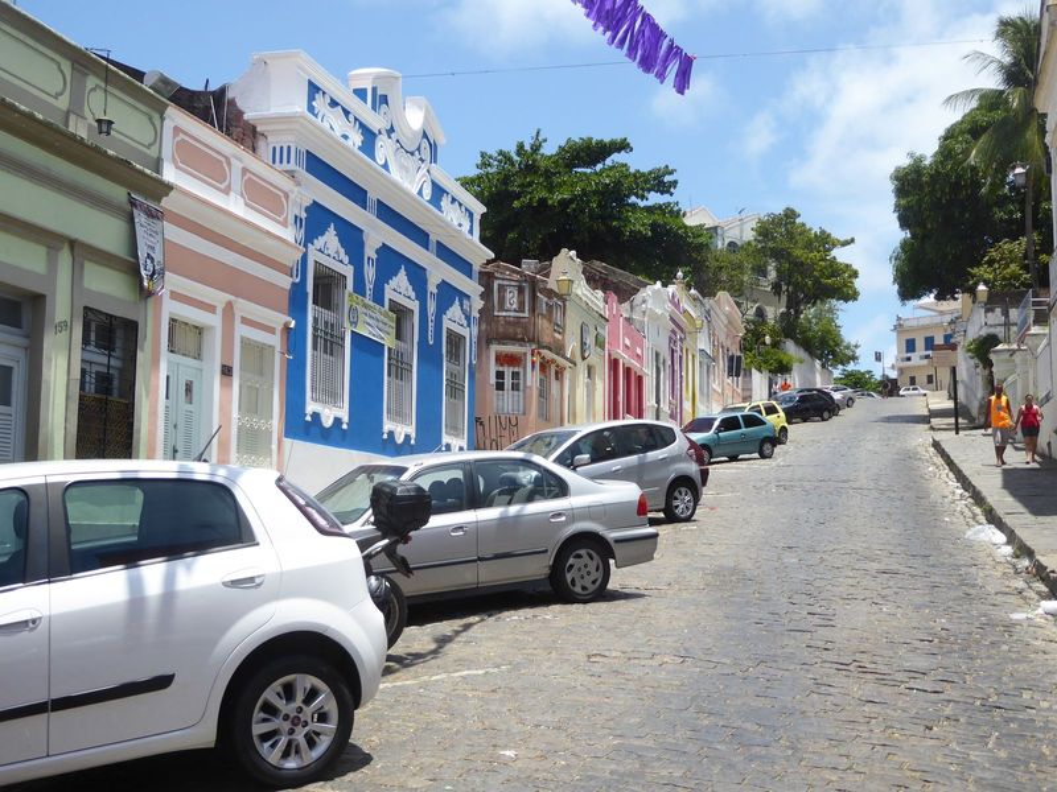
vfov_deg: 31.5
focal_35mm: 46
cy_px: 396
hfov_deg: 41.2
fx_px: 1405
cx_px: 528
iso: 80
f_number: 3.9
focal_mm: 7.8
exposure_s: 1/640
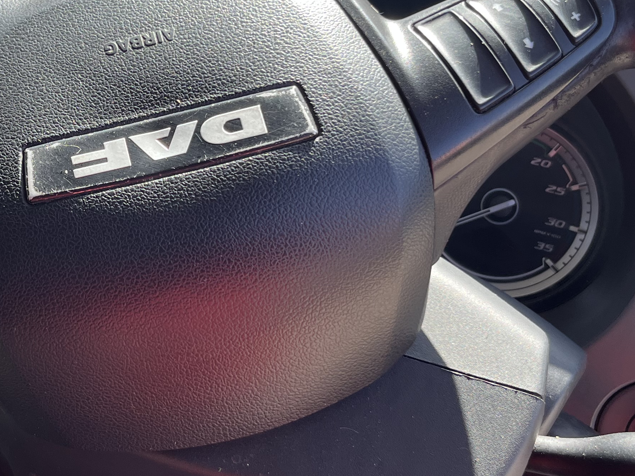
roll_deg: -3.1
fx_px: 1082
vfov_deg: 24.8
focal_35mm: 59
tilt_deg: -32.3
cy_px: 183
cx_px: 129
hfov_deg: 31.8
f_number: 1.6
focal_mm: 5.1
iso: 50
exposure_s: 1/312
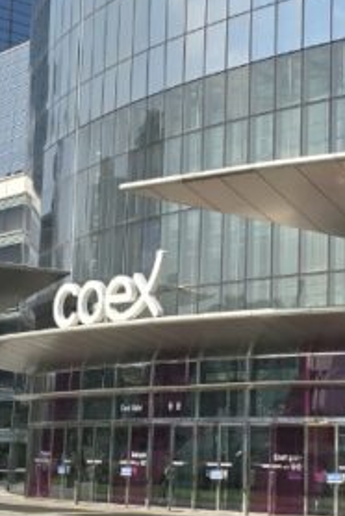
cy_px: 213
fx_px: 1262
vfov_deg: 23.1
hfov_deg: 15.5
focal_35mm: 88
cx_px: 250
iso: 12
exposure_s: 1/812
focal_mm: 6.3
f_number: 1.7
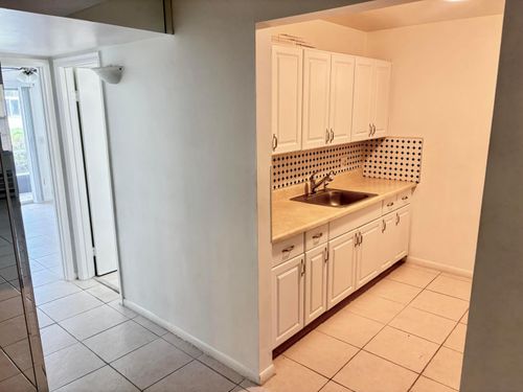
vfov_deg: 53.1
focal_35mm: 26
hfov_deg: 67.3
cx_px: 262
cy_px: 196
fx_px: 393
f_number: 1.6
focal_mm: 5.96
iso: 320
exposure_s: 1/60
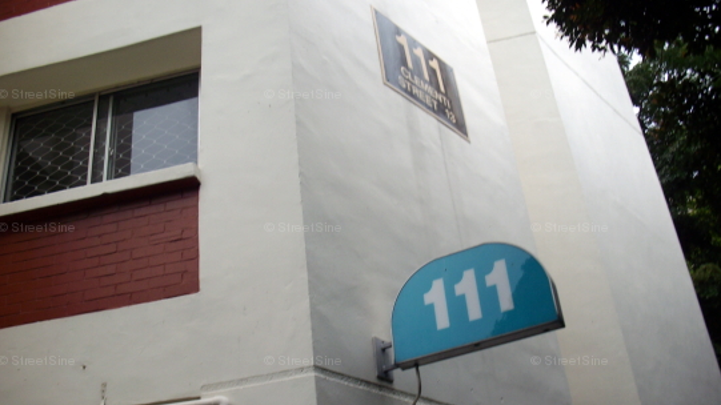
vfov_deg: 29.0
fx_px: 784
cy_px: 229
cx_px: 364
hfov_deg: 49.4
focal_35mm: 41
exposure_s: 1/80
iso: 80
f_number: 5.6
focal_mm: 6.2
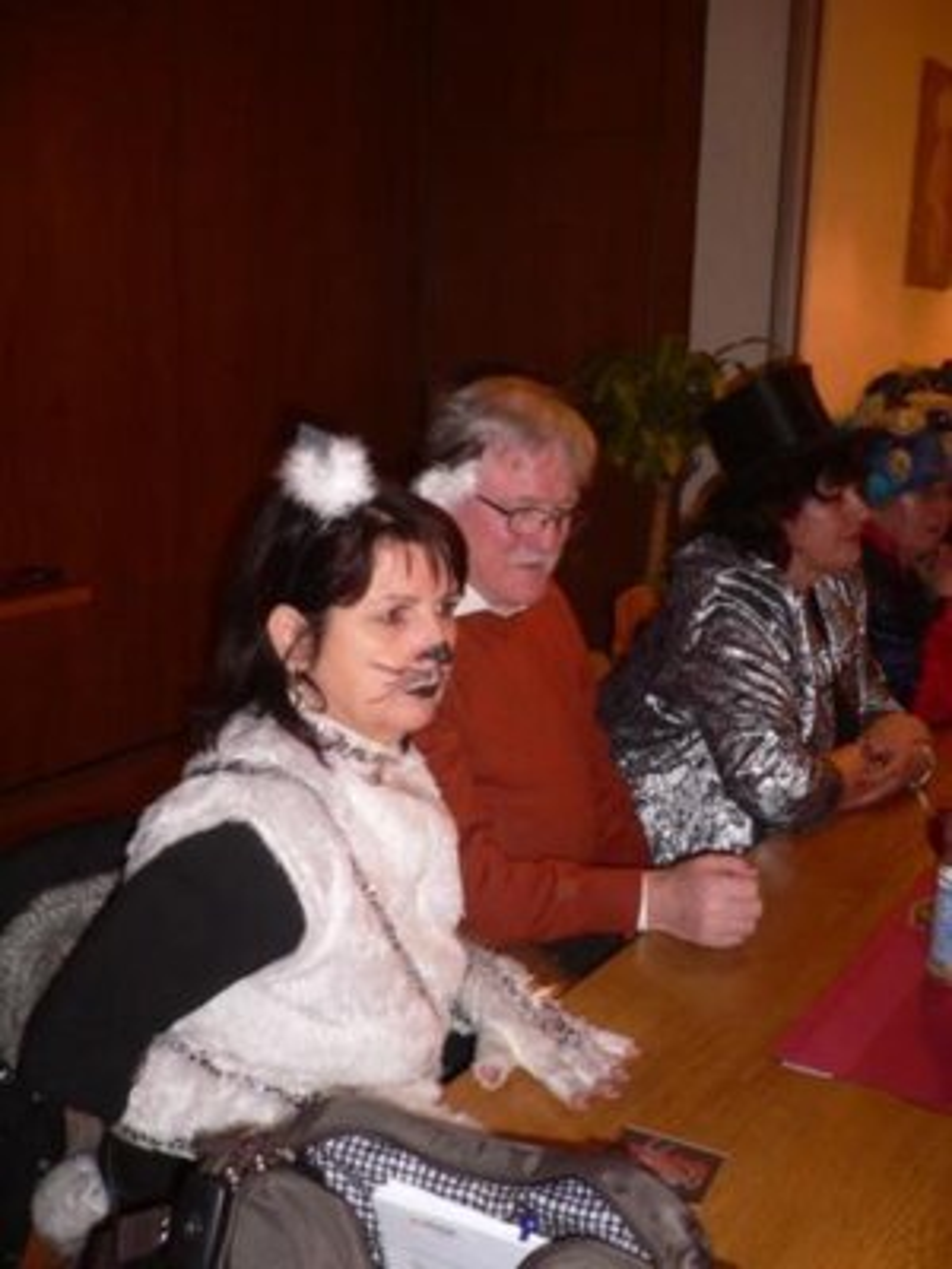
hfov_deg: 40.7
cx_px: 476
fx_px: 1283
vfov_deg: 52.6
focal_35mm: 35
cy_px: 634
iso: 100
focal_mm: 5.8
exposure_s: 1/8
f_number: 2.8
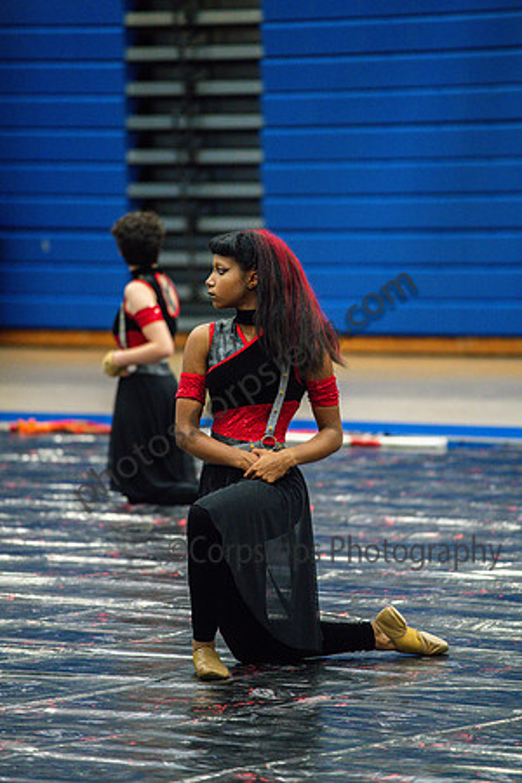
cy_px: 392
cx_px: 261
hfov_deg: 6.9
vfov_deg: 10.3
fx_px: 4350
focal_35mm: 200
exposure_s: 1/500
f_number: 4
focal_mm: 200
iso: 6400
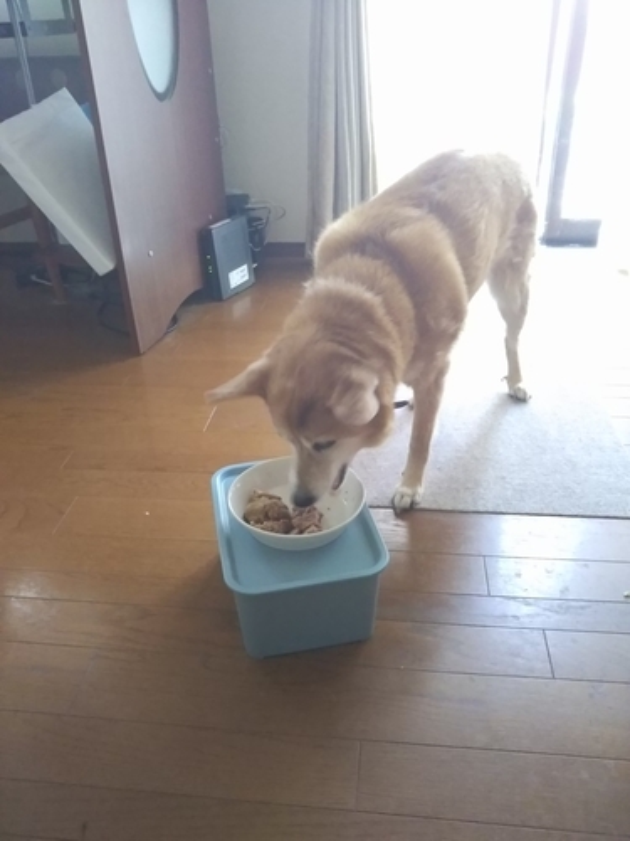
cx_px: 315
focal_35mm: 30
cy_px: 420
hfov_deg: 46.8
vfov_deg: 60.0
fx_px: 728
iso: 640
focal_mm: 4
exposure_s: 1/15
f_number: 2.2
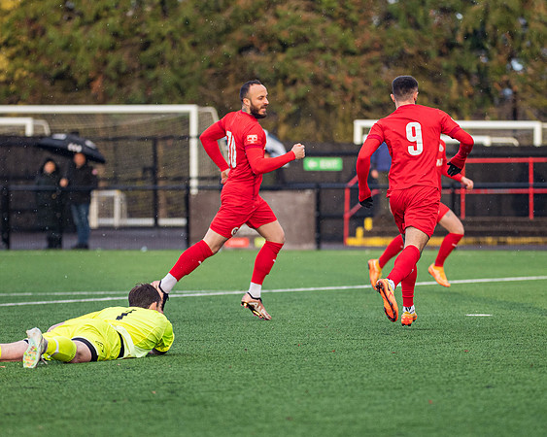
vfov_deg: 5.9
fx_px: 4254
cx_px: 325
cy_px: 226
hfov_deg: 7.4
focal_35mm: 263
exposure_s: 1/1250
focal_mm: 170
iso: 1000
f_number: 2.8
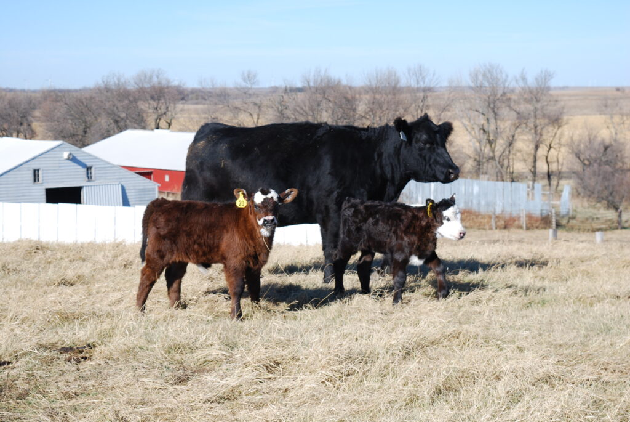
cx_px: 315
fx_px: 1366
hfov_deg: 26.0
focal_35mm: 78
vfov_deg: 17.5
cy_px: 211
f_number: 7.1
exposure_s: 1/200
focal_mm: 52
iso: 100
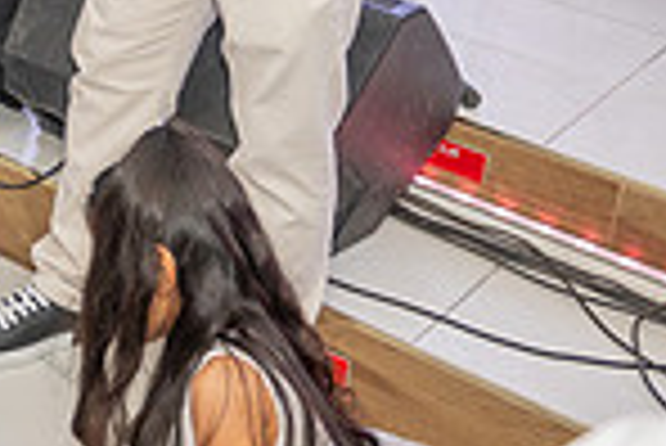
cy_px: -228
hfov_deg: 19.9
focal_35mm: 94
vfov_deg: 13.7
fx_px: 1741
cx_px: -207
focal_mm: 24
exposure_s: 1/160
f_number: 3.2
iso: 800
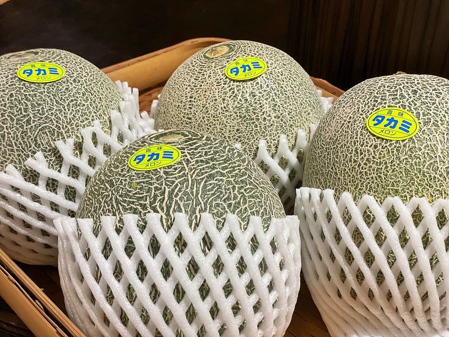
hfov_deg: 36.8
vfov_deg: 28.0
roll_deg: -1.9
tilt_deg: -33.7
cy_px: 168
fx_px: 674
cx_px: 224
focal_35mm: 52
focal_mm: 6
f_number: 2
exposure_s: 1/40
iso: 250
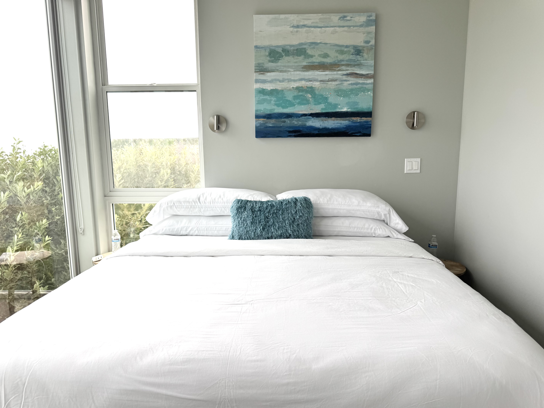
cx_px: 272
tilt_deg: -9.5
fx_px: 377
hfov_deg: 71.6
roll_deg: +0.0
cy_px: 204
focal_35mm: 24
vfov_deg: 56.8
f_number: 1.78
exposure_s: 1/1112
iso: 80
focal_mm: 6.76
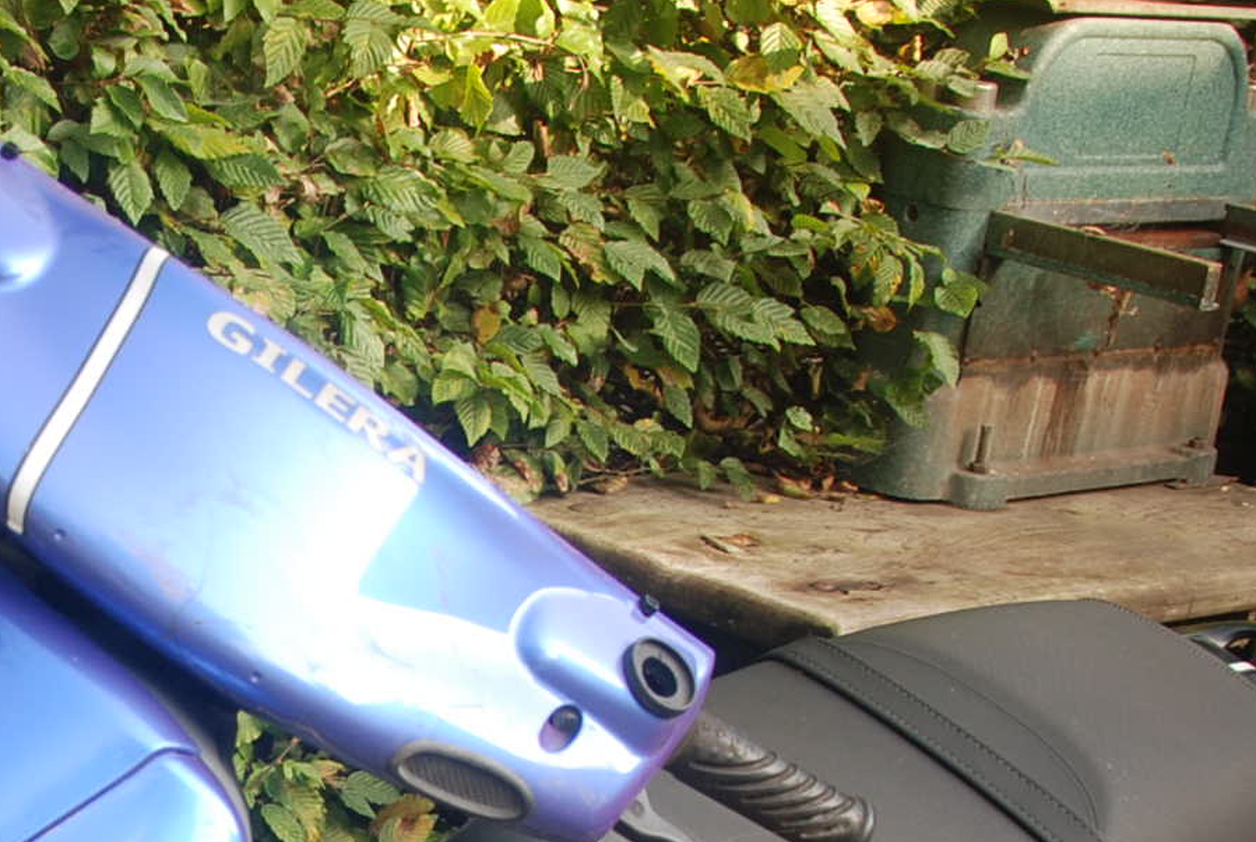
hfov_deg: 22.4
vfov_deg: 15.0
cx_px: -10
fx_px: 3041
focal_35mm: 87
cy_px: 1110
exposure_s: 1/80
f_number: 3.5
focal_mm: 18
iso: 100
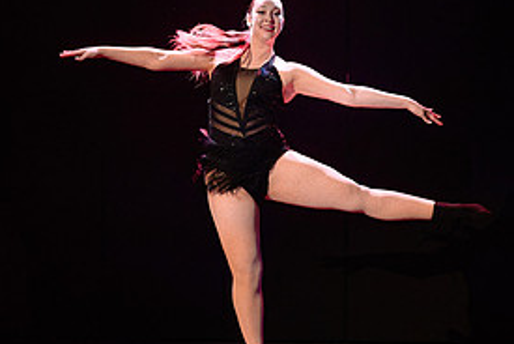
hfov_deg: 8.0
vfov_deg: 5.4
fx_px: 3673
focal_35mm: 257
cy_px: 205
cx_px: 75
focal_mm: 122
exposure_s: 1/200
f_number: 2.8
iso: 1600
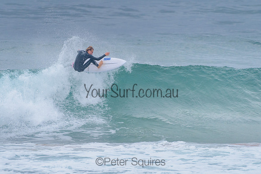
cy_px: 73
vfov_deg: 2.2
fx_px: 4444
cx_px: 120
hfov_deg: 3.4
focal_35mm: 613
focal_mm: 500
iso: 1100
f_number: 5.6
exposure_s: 1/2000
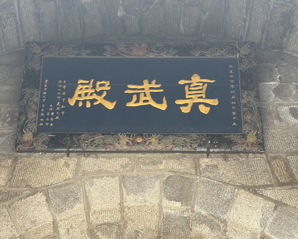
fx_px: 459
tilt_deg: +48.5
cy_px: 120
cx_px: 140
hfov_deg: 36.0
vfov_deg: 29.1
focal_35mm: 52
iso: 160
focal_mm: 6.76
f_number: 1.78
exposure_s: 1/60
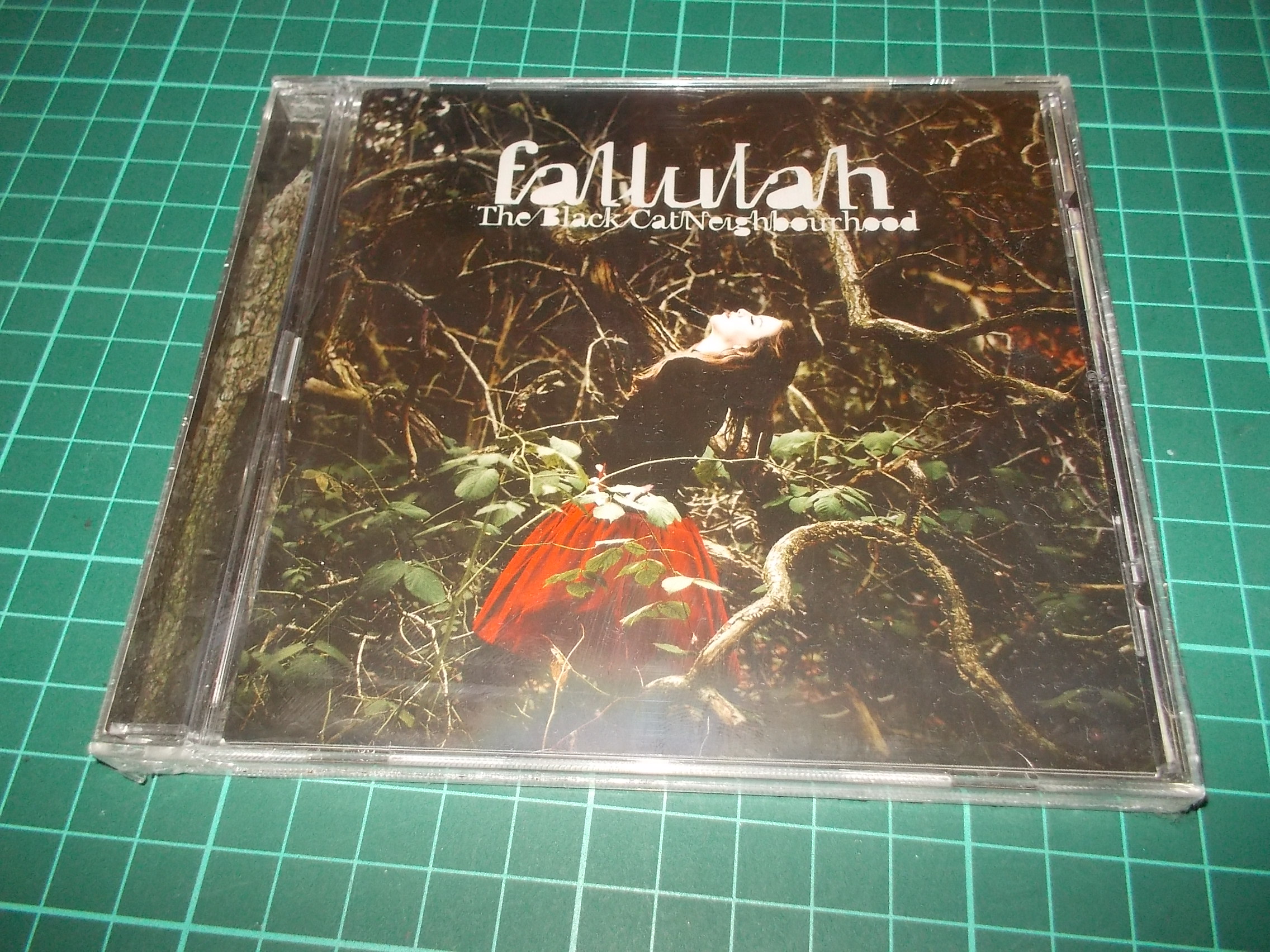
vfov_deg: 48.2
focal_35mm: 29
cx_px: 635
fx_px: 1064
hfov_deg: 61.7
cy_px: 476
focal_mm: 4.1
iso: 200
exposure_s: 1/30
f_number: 3.3
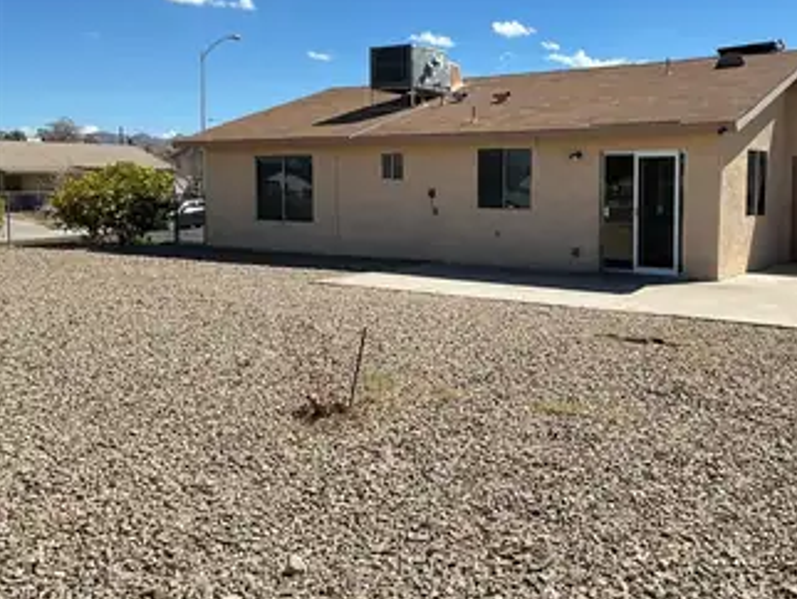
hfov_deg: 50.9
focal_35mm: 36
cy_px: 240
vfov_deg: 39.5
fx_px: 829
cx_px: 490
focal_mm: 3
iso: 25
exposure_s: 1/1786
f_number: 1.8
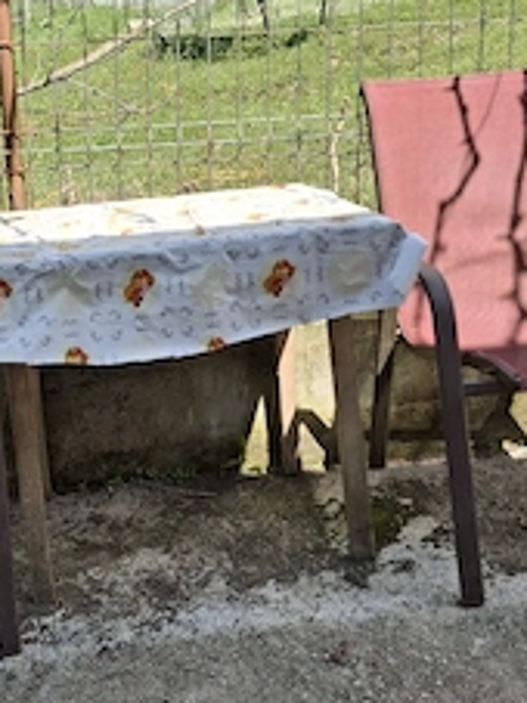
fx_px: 894
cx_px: 115
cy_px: 251
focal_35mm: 44
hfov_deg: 32.1
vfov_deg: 42.5
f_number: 1.8
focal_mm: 4.69
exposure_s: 1/1250
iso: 32
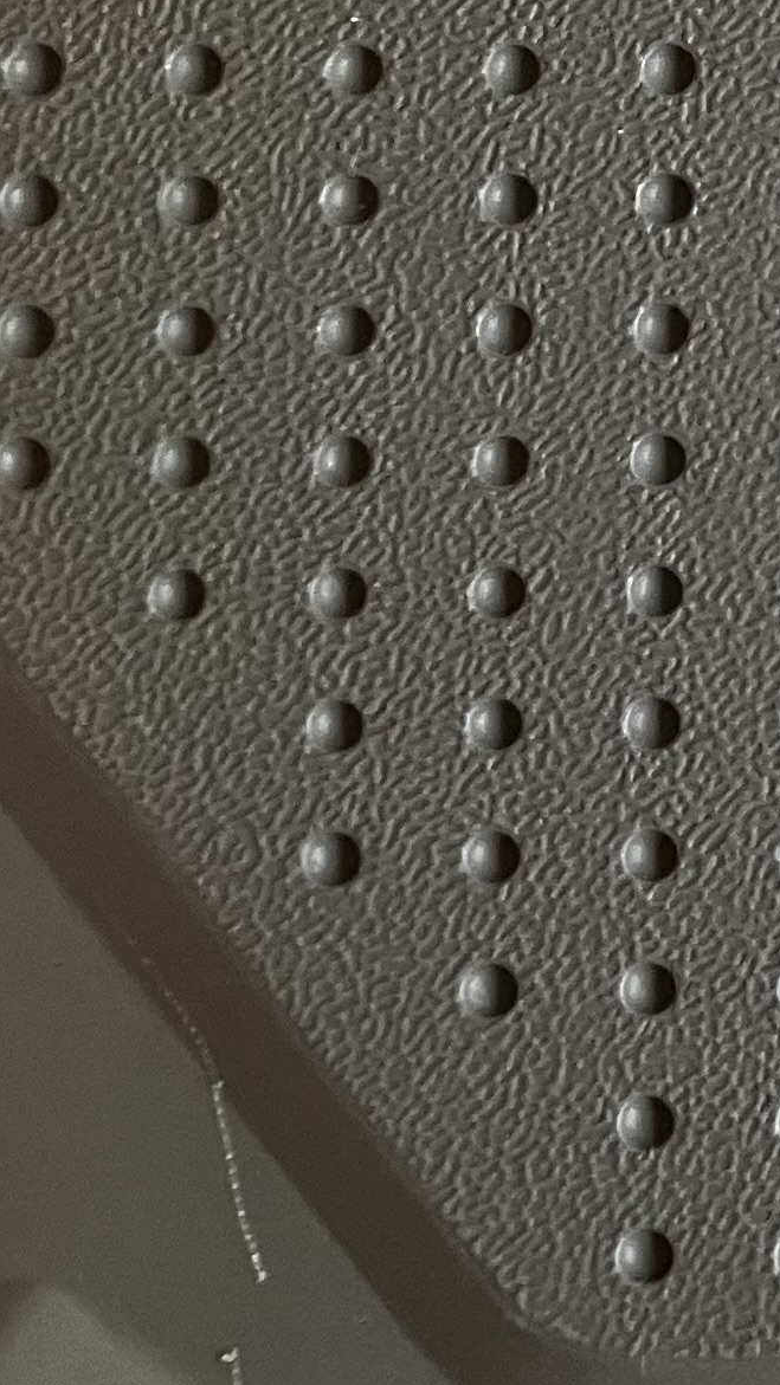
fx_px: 3859
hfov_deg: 9.2
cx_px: 2328
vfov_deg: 20.2
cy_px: 376
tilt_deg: -85.5
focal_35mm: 105
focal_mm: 3.99
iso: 100
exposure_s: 1/60
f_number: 1.8
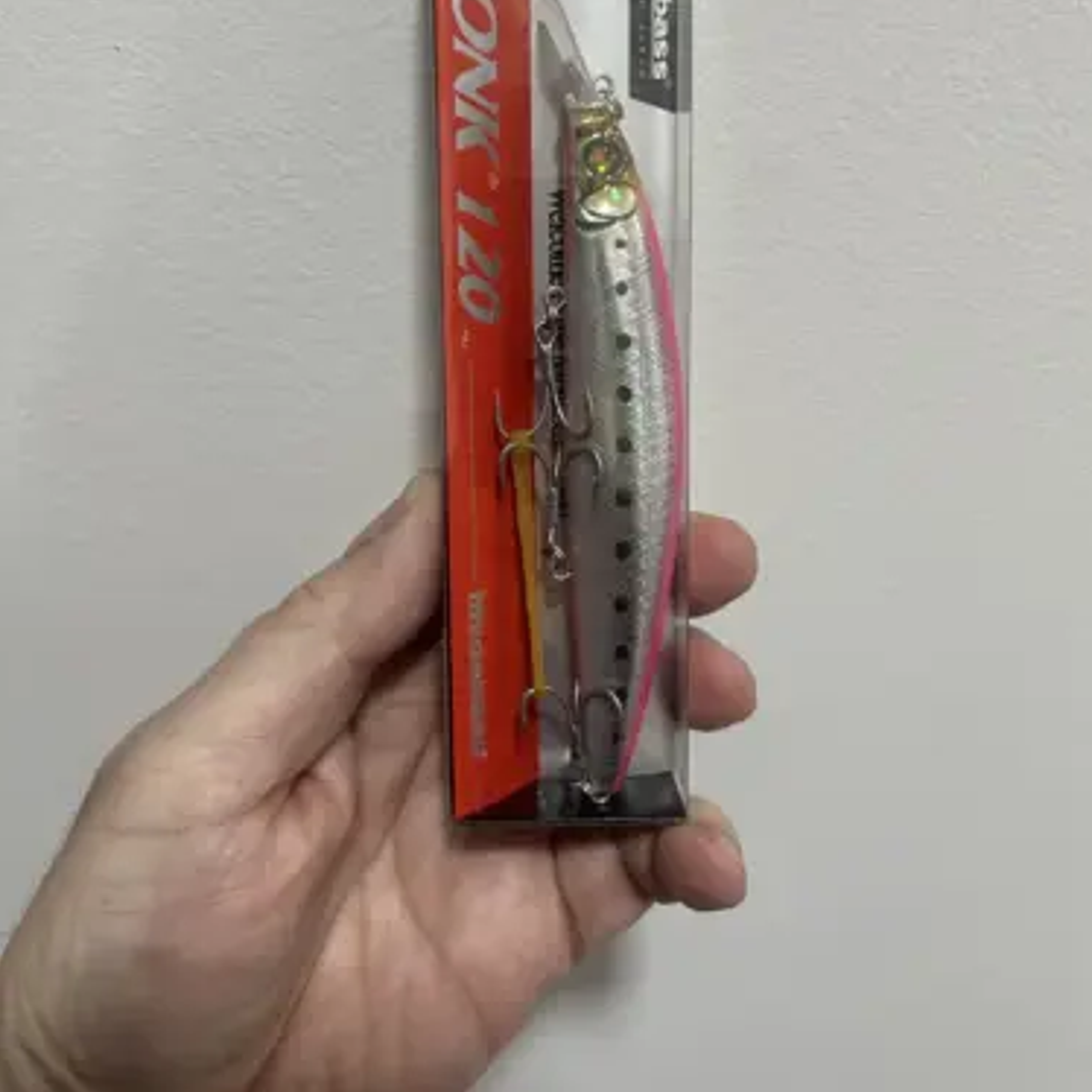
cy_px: 406
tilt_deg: -28.2
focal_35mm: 31
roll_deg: +1.6
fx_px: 1106
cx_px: 549
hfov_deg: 52.5
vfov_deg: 51.9
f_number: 1.6
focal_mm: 5.1
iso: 100
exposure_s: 1/50
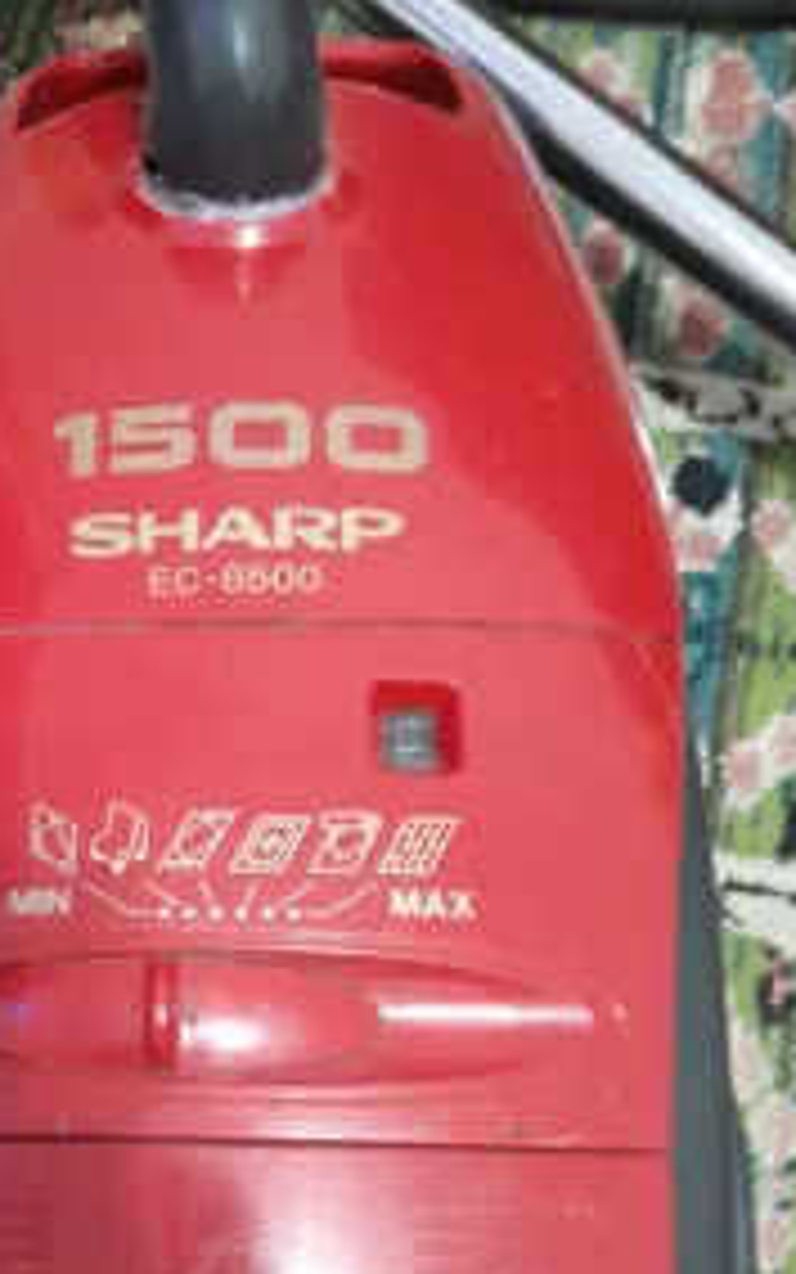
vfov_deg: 49.9
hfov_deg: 31.9
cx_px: 153
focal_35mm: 39
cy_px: 788
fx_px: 1353
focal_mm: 3.98
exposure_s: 1/25
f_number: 1.8
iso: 640
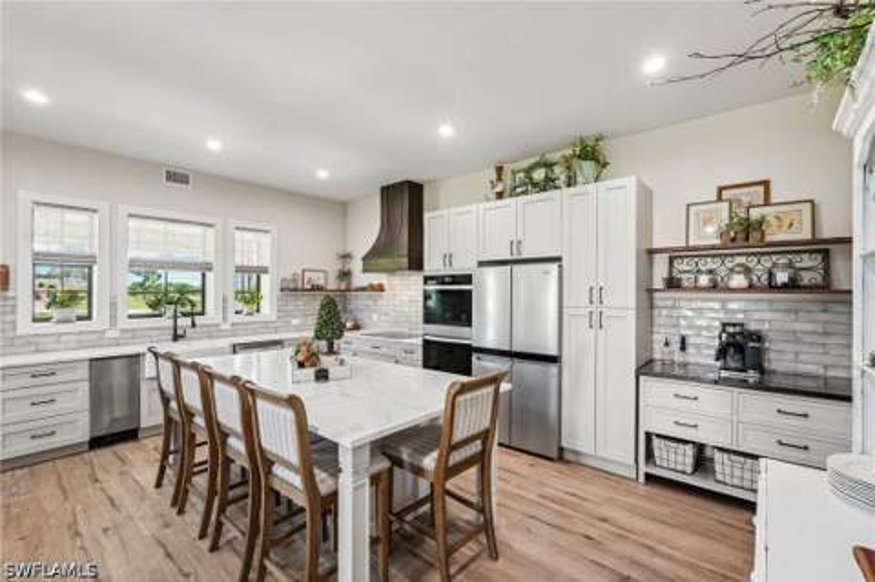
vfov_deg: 73.6
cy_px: 291
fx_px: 388
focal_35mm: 16
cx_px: 438
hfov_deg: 96.8
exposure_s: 1/13
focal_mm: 16
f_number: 8
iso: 400
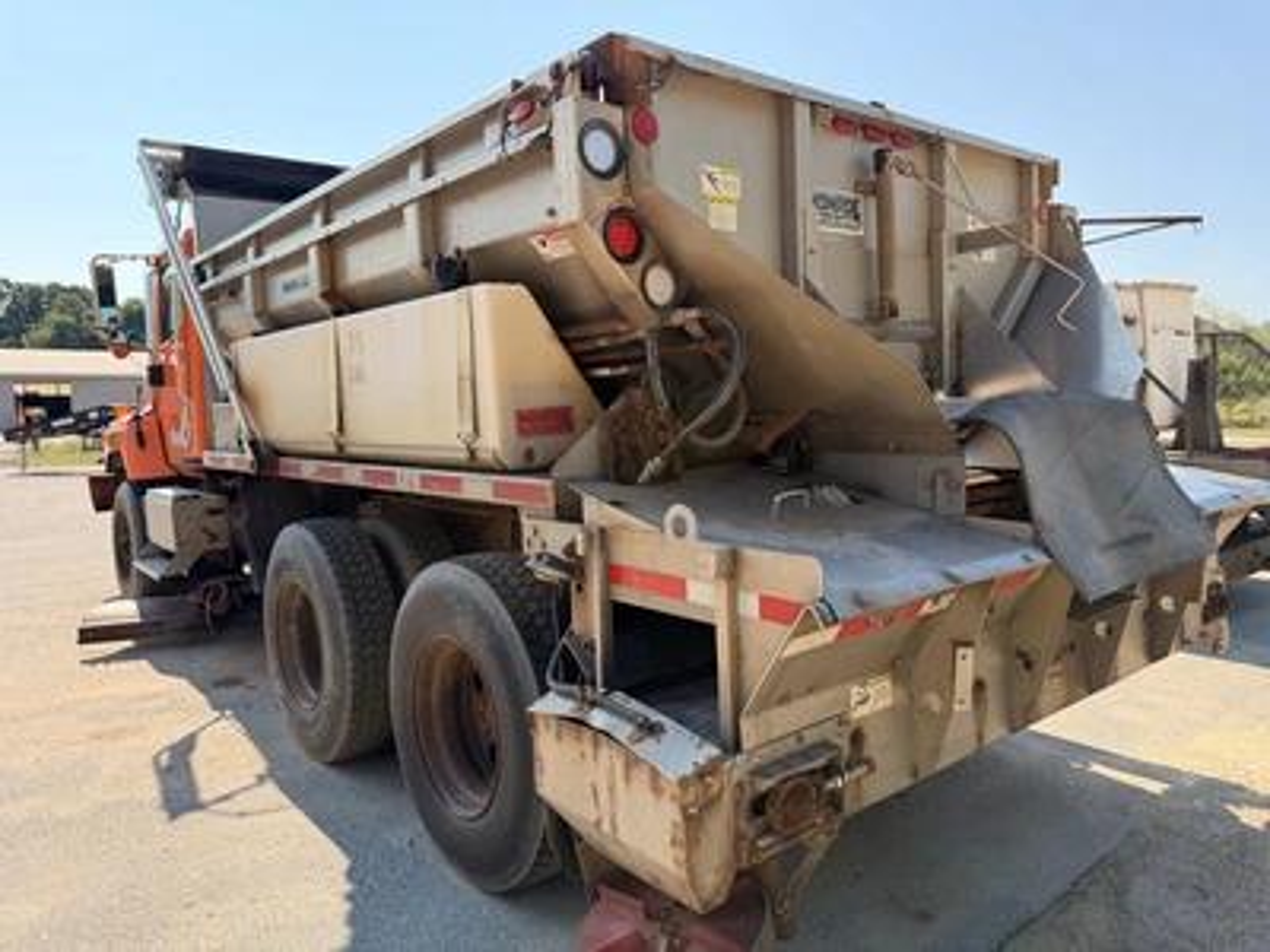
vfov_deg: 56.8
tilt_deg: -6.3
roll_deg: +2.6
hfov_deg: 71.6
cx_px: 635
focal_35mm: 24
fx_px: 881
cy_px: 476
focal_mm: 6.76
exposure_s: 1/2801
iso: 100
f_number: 1.78
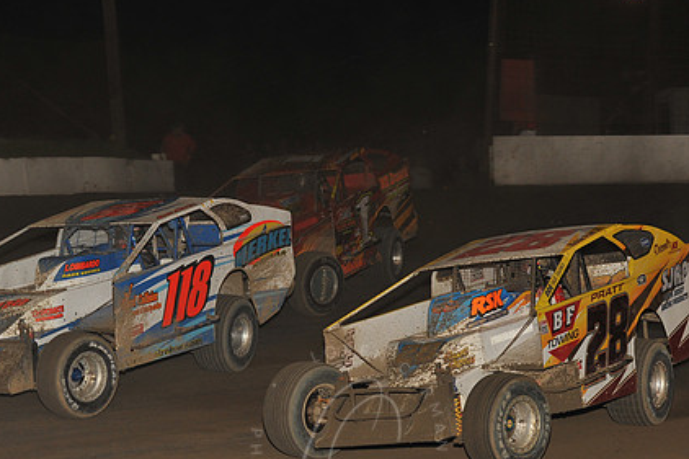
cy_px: 292
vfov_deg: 12.4
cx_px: 348
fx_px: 2104
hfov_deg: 18.6
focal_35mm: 110
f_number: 6.3
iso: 800
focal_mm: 80
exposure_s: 1/320
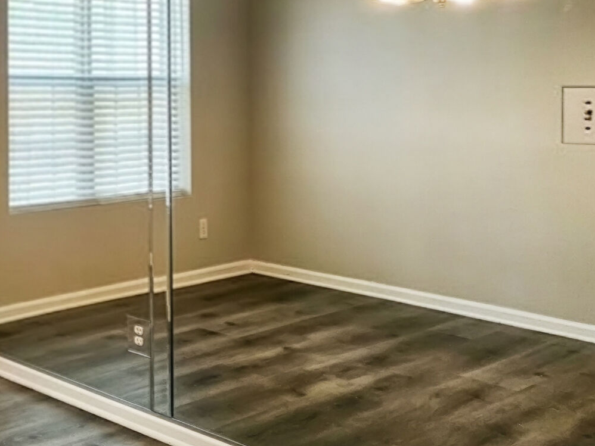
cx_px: -263
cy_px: 99
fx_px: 688
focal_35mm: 40
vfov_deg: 35.0
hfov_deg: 30.4
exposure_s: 1/60
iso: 125
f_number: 2.2
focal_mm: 2.2
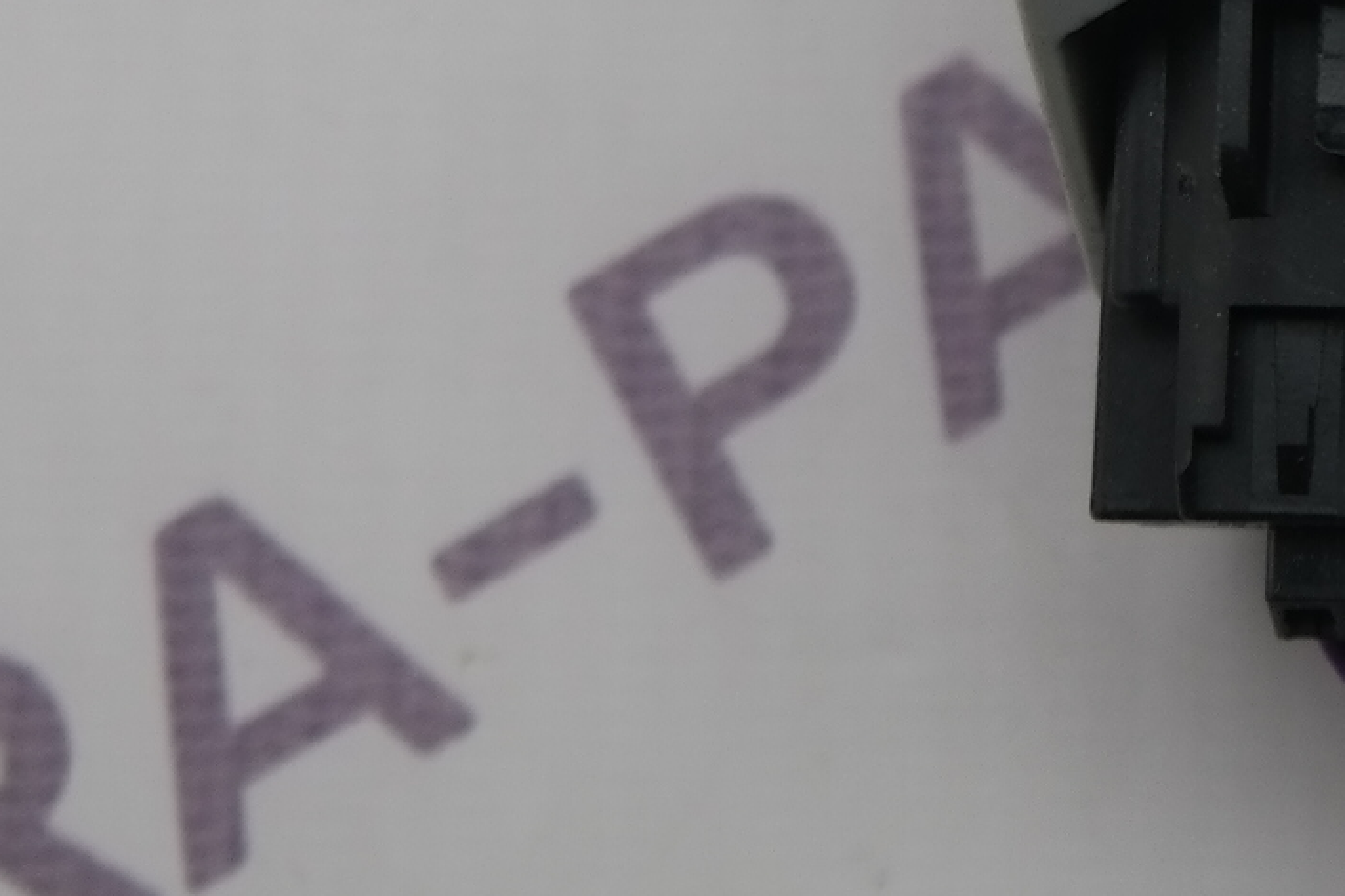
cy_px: -774
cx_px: 2047
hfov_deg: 12.8
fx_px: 5678
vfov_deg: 8.6
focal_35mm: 152
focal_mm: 24
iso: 100
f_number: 4
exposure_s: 1/100
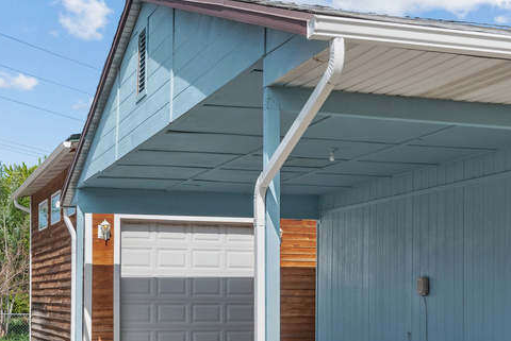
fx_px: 909
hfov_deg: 31.3
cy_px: 287
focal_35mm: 64
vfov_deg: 21.0
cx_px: 300
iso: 800
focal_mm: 30
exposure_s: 1/250
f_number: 8
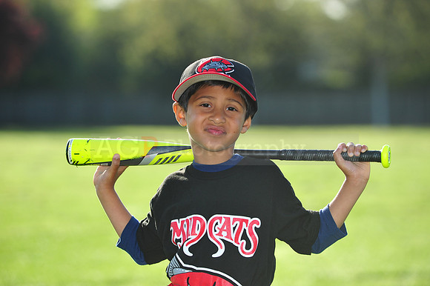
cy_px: 143
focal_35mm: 165
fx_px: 1970
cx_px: 215
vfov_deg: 8.3
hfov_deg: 12.5
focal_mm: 165
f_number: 5
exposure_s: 1/1250
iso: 400
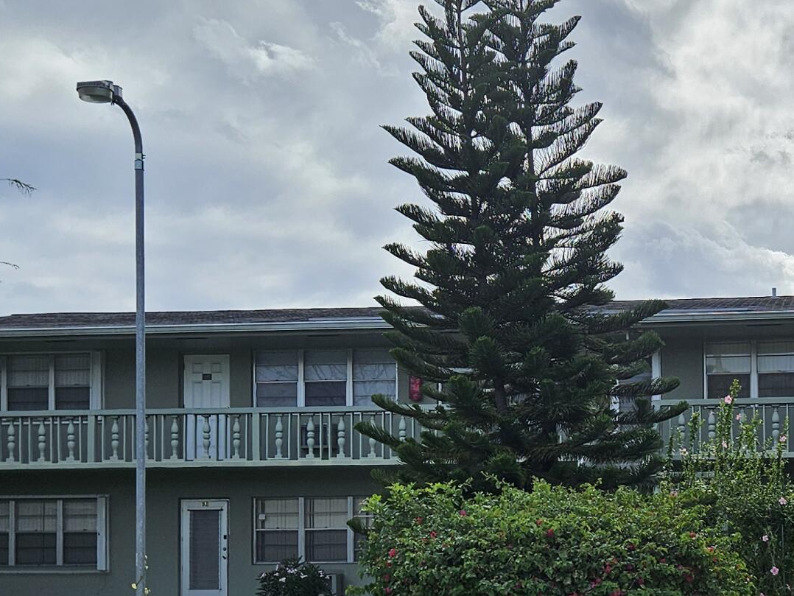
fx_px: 1468
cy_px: 544
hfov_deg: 29.3
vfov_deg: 22.4
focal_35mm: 64
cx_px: 675
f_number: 1.8
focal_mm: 5.4
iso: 25
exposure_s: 1/2246
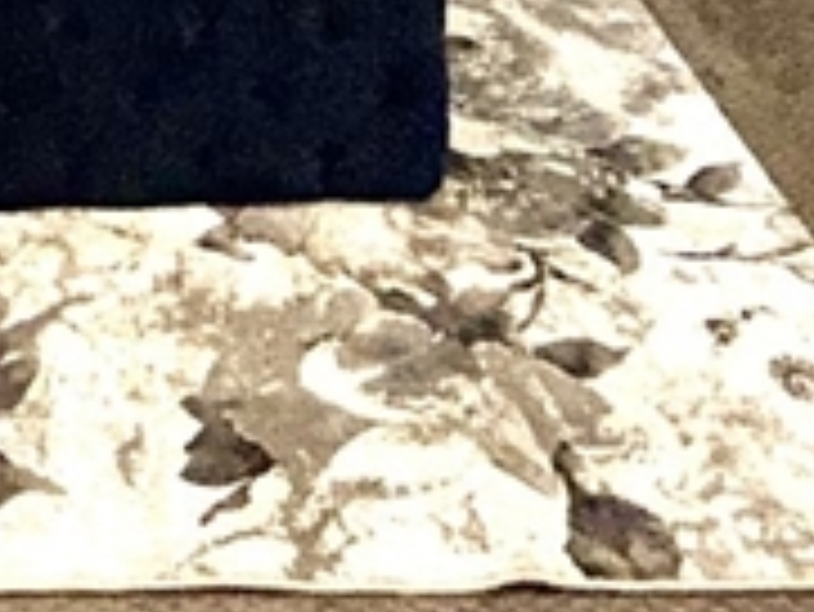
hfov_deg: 24.0
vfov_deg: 14.9
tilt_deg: -3.2
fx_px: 1859
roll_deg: +0.4
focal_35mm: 79
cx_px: 76
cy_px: -652
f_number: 2.2
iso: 50
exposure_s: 1/122
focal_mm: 2.22
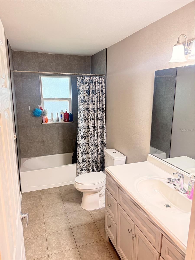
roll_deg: -1.1
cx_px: 98
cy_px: 130
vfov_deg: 71.6
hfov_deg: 56.8
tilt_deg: -12.1
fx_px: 180
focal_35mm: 24
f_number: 1.78
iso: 320
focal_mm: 6.76
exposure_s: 1/60
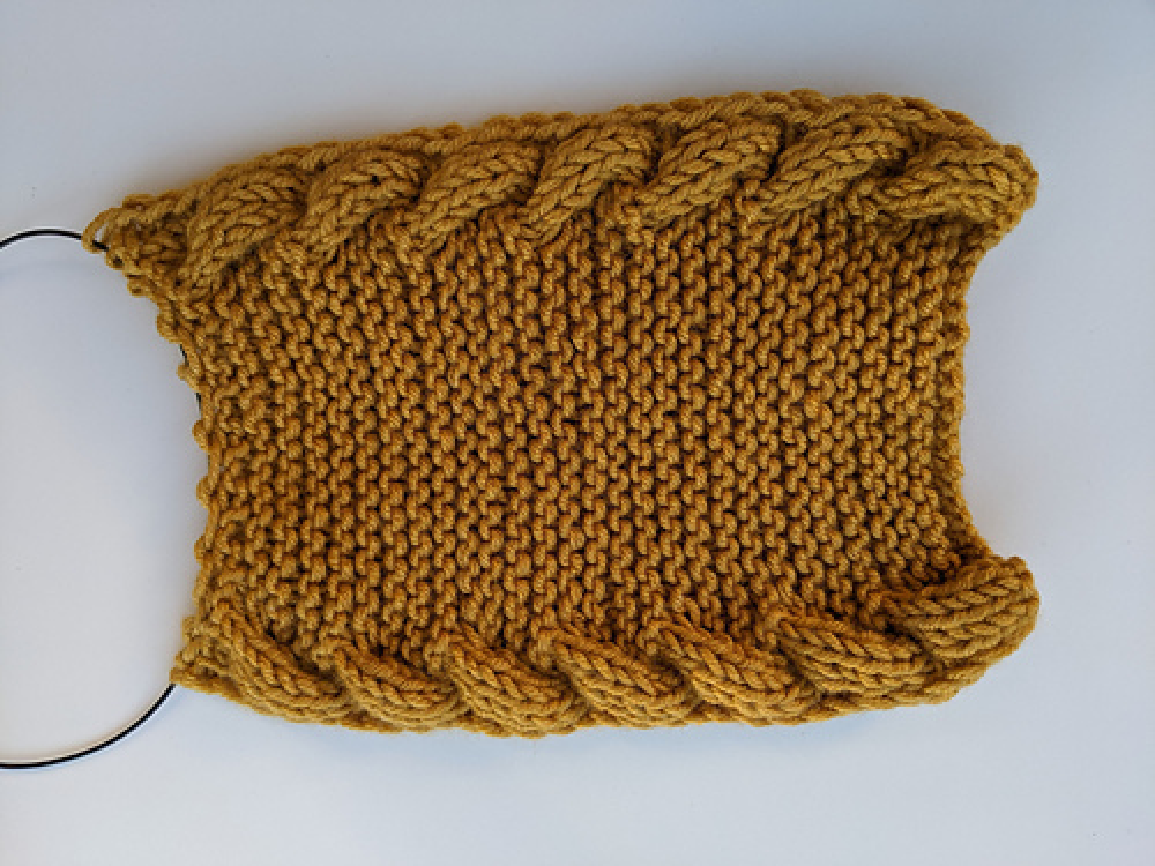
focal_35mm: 27
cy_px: 433
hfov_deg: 65.3
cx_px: 578
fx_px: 901
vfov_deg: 51.4
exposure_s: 1/120
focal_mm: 4.44
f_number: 1.8
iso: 91
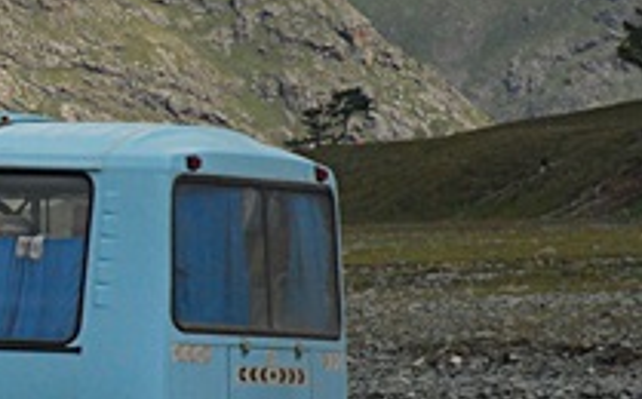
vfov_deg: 2.5
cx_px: -366
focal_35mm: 528
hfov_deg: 4.0
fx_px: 9226
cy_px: 362
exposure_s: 1/2000
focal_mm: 90
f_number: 5.6
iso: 400
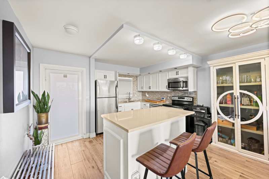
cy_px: 90
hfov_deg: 104.3
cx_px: 134
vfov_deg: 81.2
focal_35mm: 14
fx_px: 105
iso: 500
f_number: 8
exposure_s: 1/10
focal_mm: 14
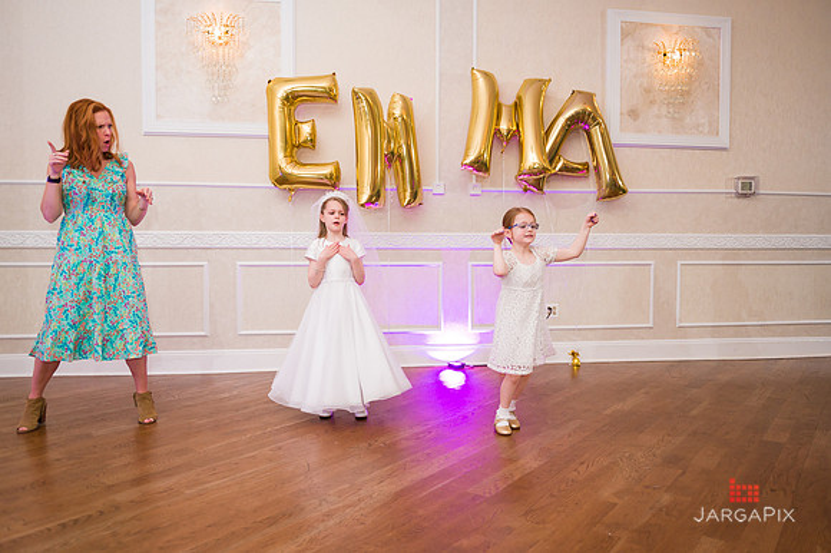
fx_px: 623
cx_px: 416
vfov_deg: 47.9
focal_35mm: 27
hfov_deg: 67.4
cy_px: 276
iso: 1250
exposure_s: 1/200
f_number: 3.2
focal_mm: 27
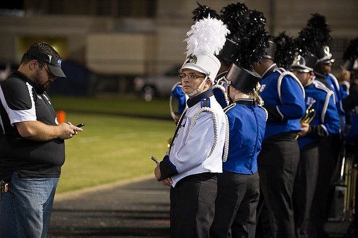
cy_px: 119
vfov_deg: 9.1
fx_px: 1491
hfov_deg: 13.7
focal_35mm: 150
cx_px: 179
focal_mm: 150
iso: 3200
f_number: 2.8
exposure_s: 1/160
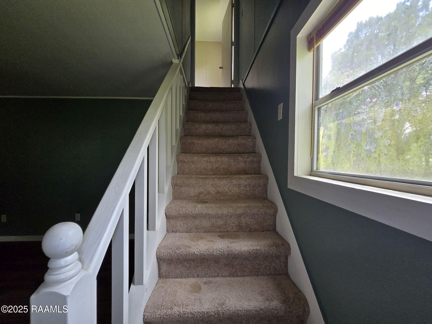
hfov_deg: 106.2
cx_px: 216
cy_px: 162
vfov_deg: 89.9
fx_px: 162
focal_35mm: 13
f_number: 2.2
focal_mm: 2.2
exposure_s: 1/359
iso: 200
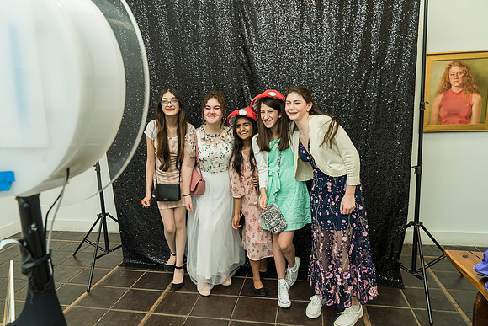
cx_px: 244
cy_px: 163
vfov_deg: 53.2
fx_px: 325
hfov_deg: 73.7
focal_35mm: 24
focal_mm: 24
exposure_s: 1/100
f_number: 5
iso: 1250
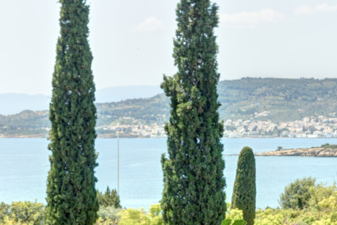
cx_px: 209
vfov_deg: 8.5
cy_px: 256
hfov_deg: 12.8
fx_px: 1498
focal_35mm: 160
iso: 320
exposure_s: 1/60
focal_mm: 62
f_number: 11
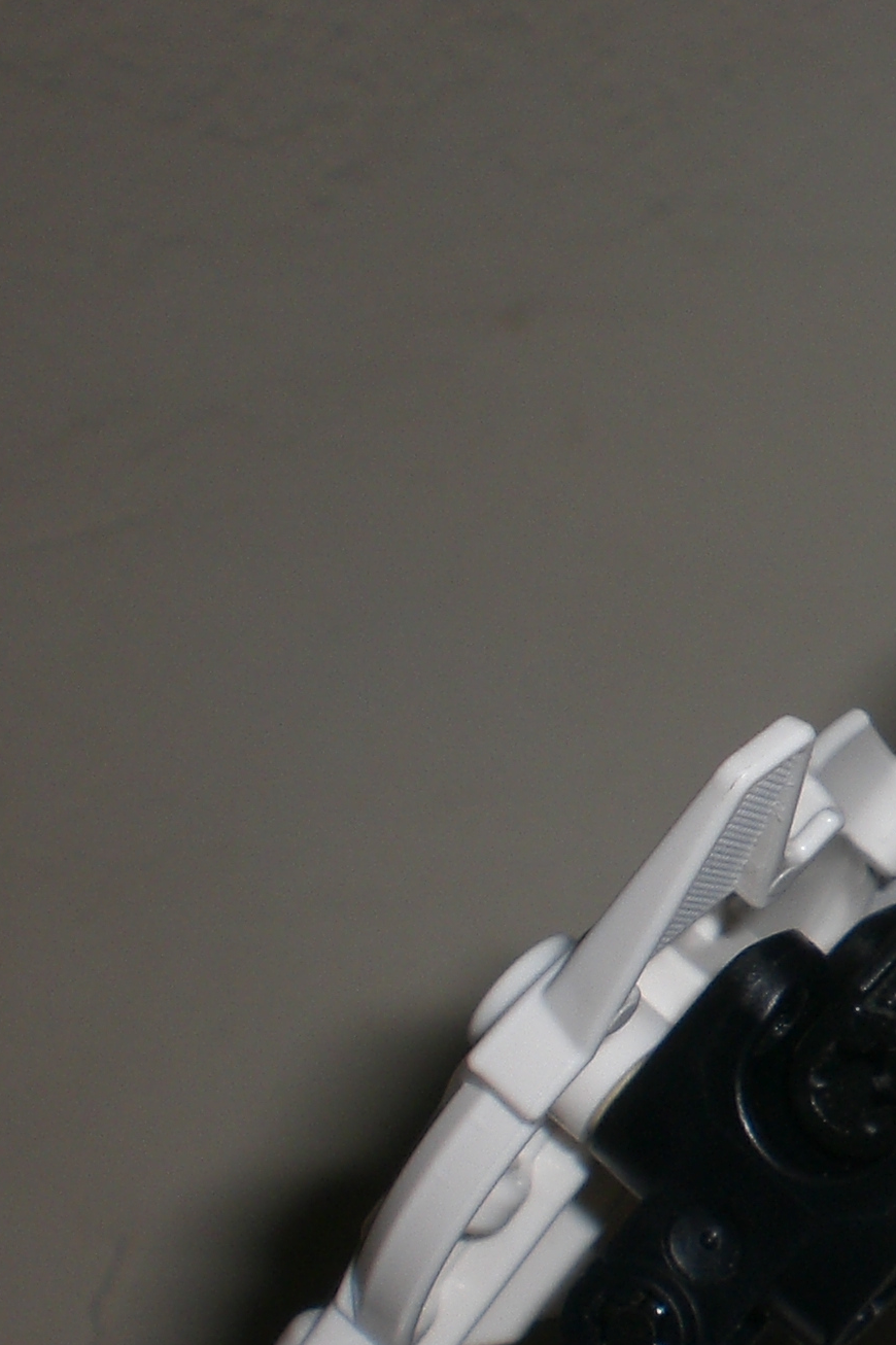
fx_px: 3474
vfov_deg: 21.7
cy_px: 1050
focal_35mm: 93
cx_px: 1453
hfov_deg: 13.6
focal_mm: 6.3
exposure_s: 1/60
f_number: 4.4
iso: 50
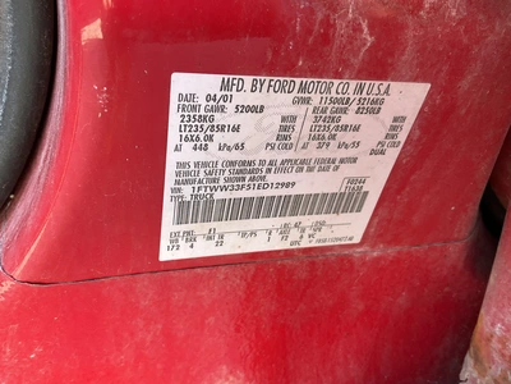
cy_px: 192
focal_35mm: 29
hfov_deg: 61.7
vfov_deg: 48.2
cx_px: 256
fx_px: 428
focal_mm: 3
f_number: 1.8
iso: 64
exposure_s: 1/110
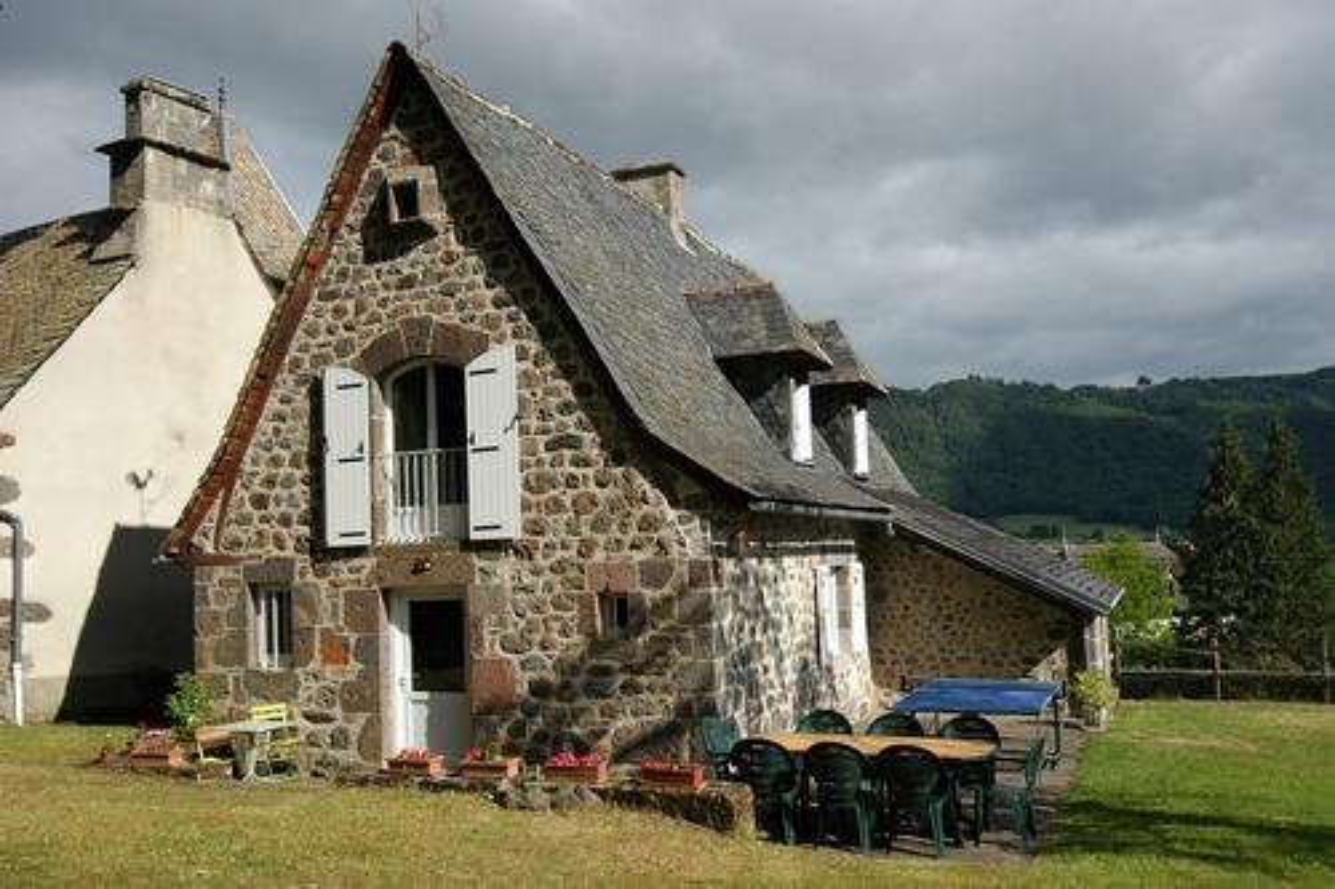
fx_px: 1223
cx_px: 668
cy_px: 444
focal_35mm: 33
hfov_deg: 57.2
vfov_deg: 39.9
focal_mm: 22
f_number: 11
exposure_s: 1/320
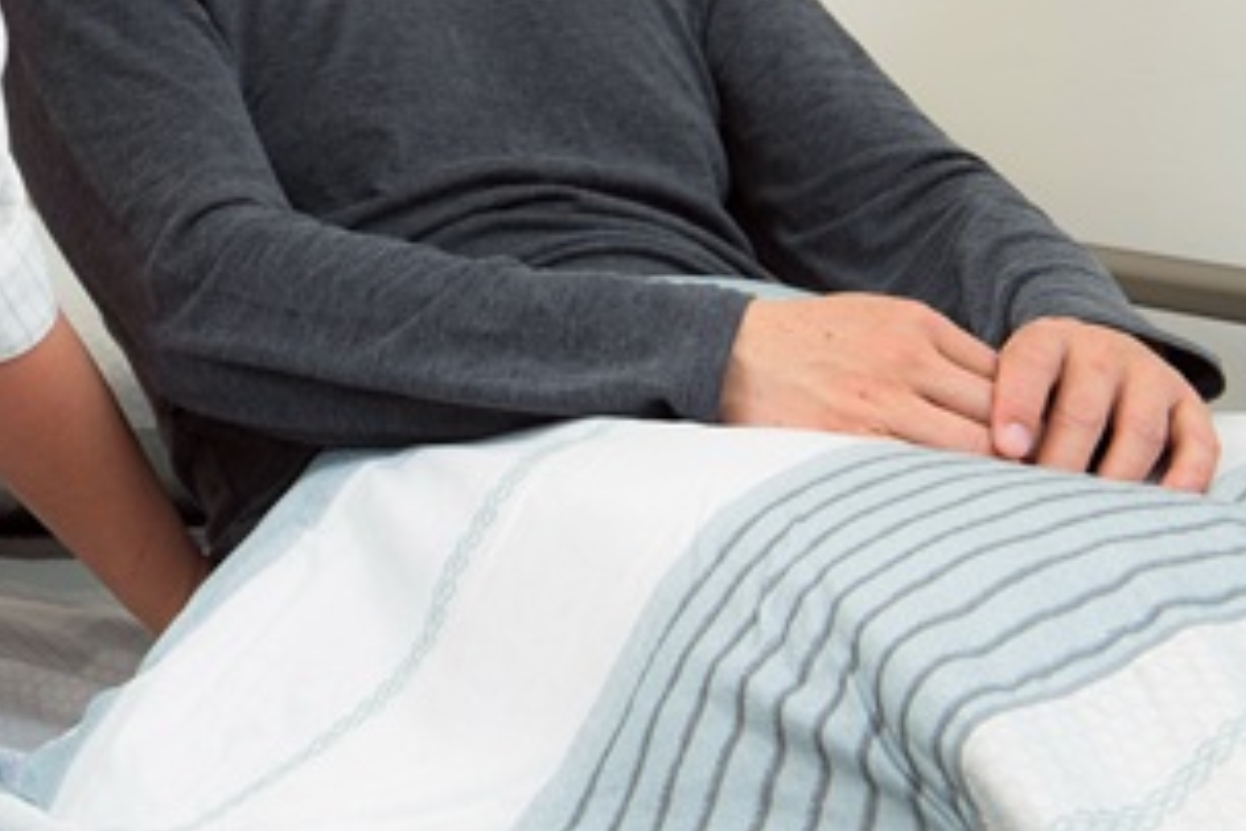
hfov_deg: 17.0
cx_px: -160
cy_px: -208
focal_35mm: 116
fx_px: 4015
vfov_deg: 11.5
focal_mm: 44
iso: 400
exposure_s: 1/160
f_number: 8
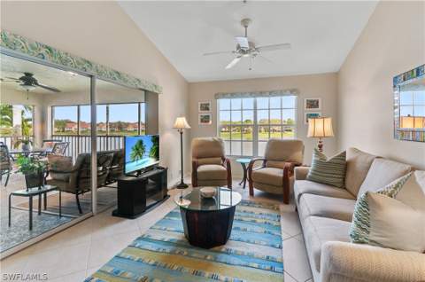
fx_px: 194
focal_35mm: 16
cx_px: 212
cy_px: 141
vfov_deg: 71.8
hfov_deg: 95.1
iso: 200
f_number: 5.6
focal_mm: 11
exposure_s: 1/8
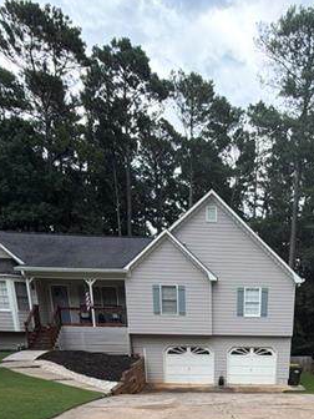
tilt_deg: -17.1
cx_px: 242
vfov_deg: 44.6
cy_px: 451
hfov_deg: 42.6
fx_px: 387
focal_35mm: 32
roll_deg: -0.4
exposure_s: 1/506
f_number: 2.2
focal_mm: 2.22
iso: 40
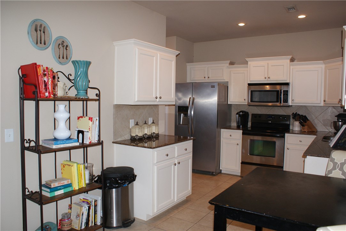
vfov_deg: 48.0
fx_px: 260
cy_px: 116
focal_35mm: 27
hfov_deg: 67.3
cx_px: 173
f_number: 5.6
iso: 400
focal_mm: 18
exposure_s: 1/60
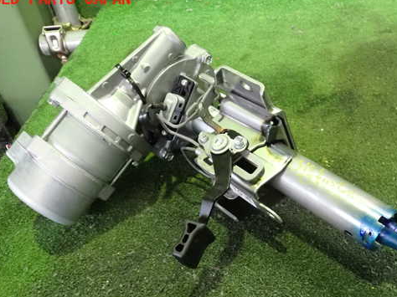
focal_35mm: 38
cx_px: 229
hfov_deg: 48.8
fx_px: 436
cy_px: 177
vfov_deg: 37.6
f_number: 2.3
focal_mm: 5.4
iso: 1600
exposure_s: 1/50
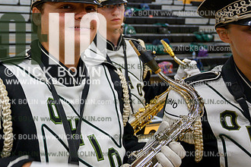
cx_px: 52
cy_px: 49
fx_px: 300
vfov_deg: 30.8
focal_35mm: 43
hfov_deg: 43.4
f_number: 4
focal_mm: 24.5
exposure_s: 1/250
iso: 1250
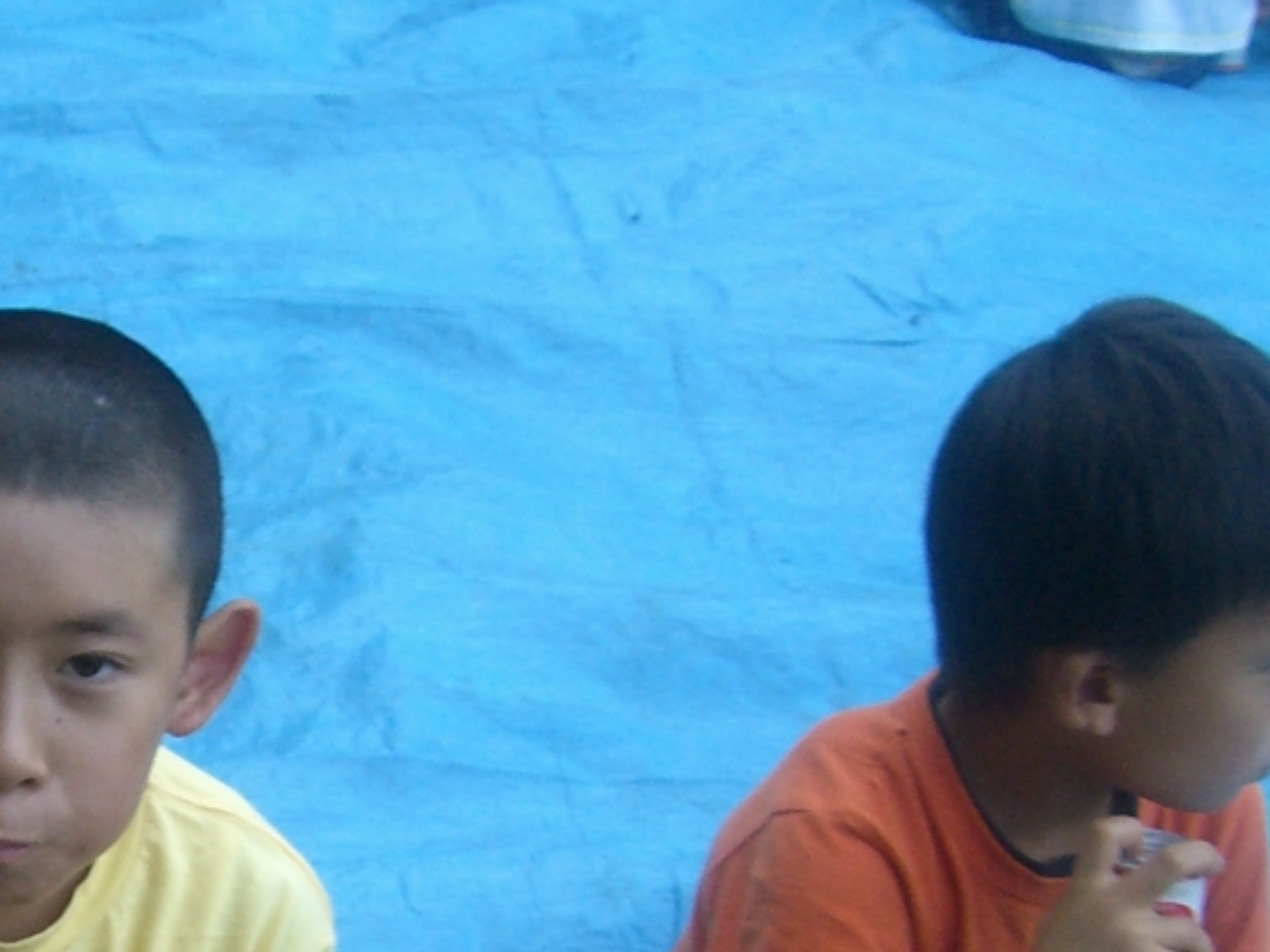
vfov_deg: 13.5
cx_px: 147
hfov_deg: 18.0
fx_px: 3961
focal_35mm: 108
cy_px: 907
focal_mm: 6.2
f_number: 2.7
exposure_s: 1/200
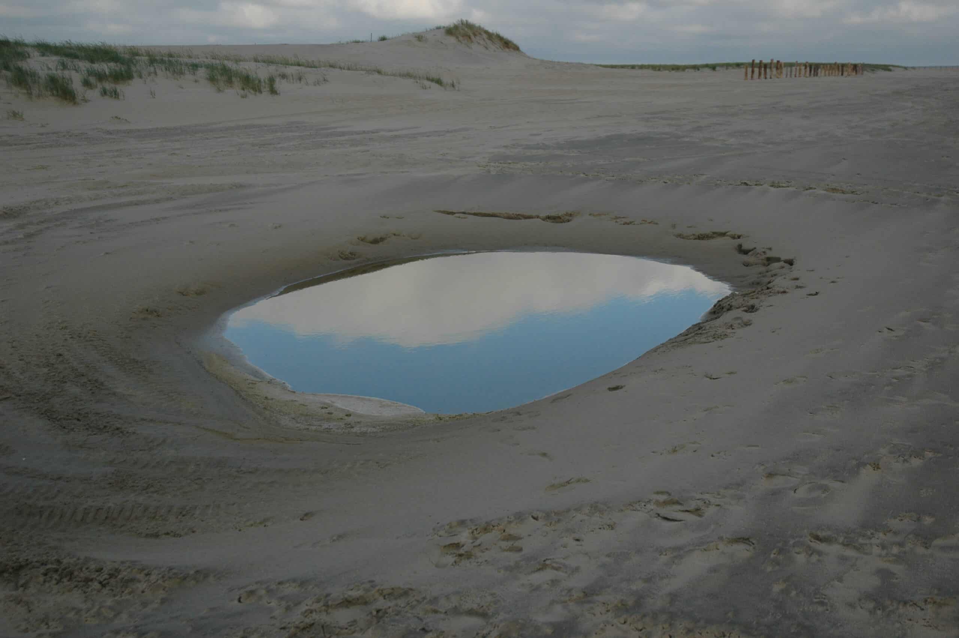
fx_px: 1158
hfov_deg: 45.0
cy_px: 319
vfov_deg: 30.8
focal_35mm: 44
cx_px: 480
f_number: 4
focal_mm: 29
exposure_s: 1/1600
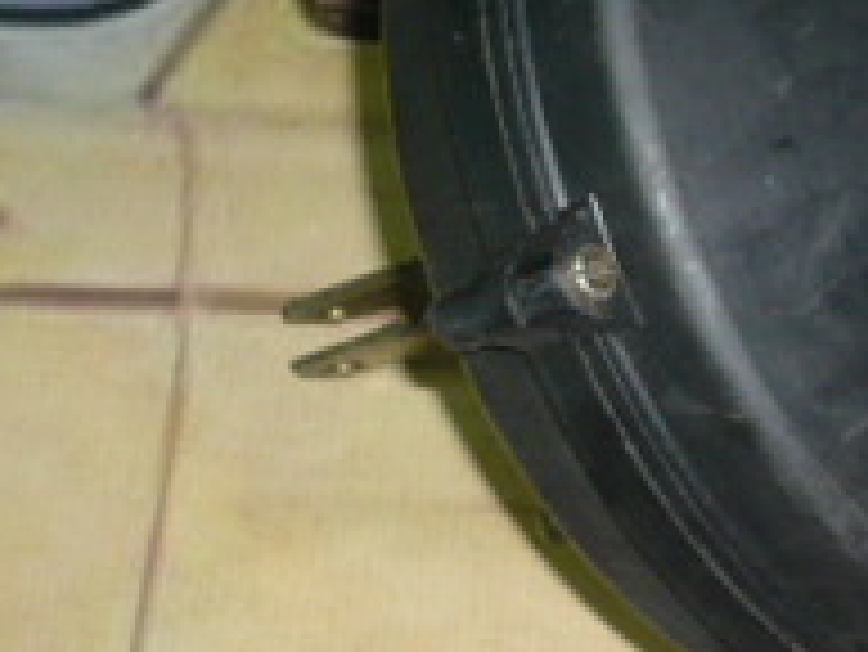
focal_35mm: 116
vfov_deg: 12.7
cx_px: 958
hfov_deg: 16.4
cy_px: 603
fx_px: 2911
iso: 160
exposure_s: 1/30
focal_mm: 5.8
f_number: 2.8
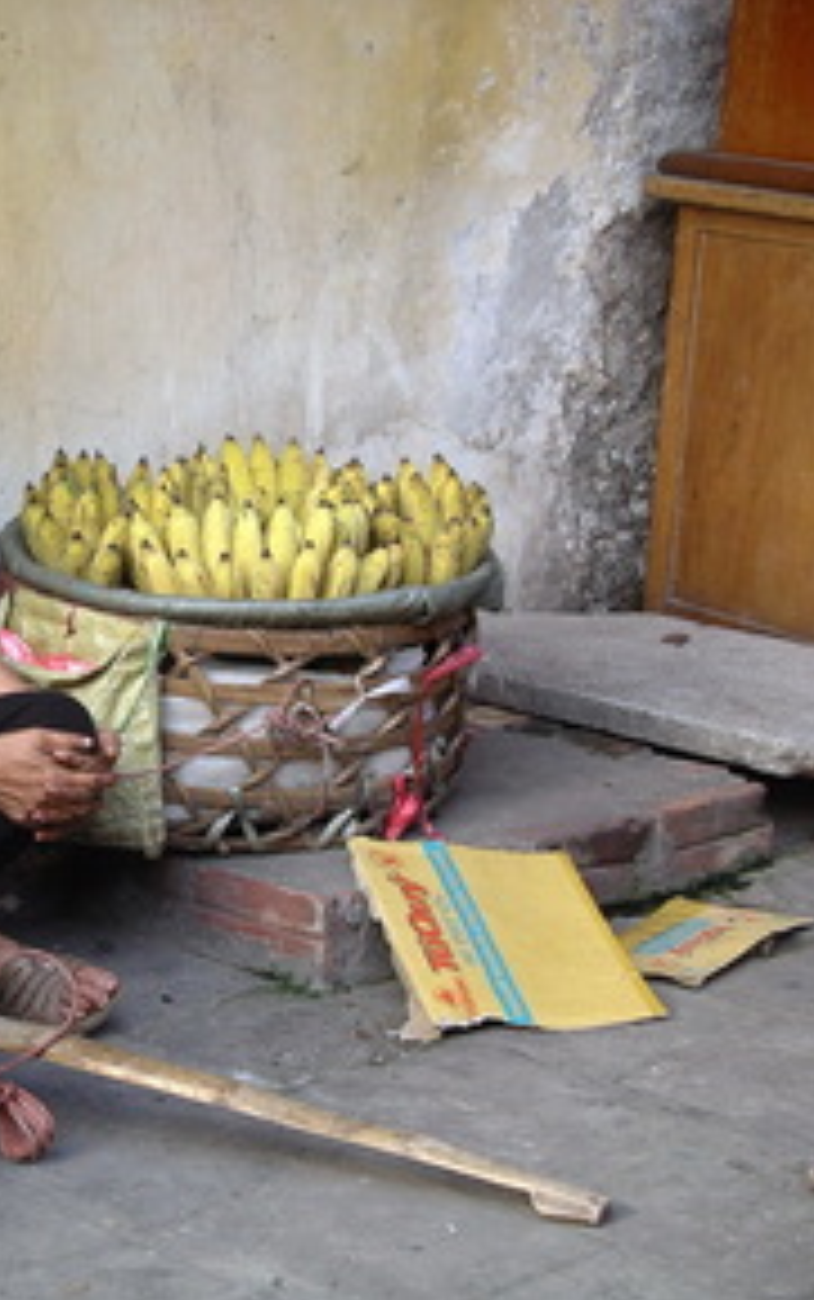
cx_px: -22
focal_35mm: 103
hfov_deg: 12.6
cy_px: 654
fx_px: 3651
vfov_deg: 20.2
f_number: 3.5
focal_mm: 14.9
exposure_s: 1/78
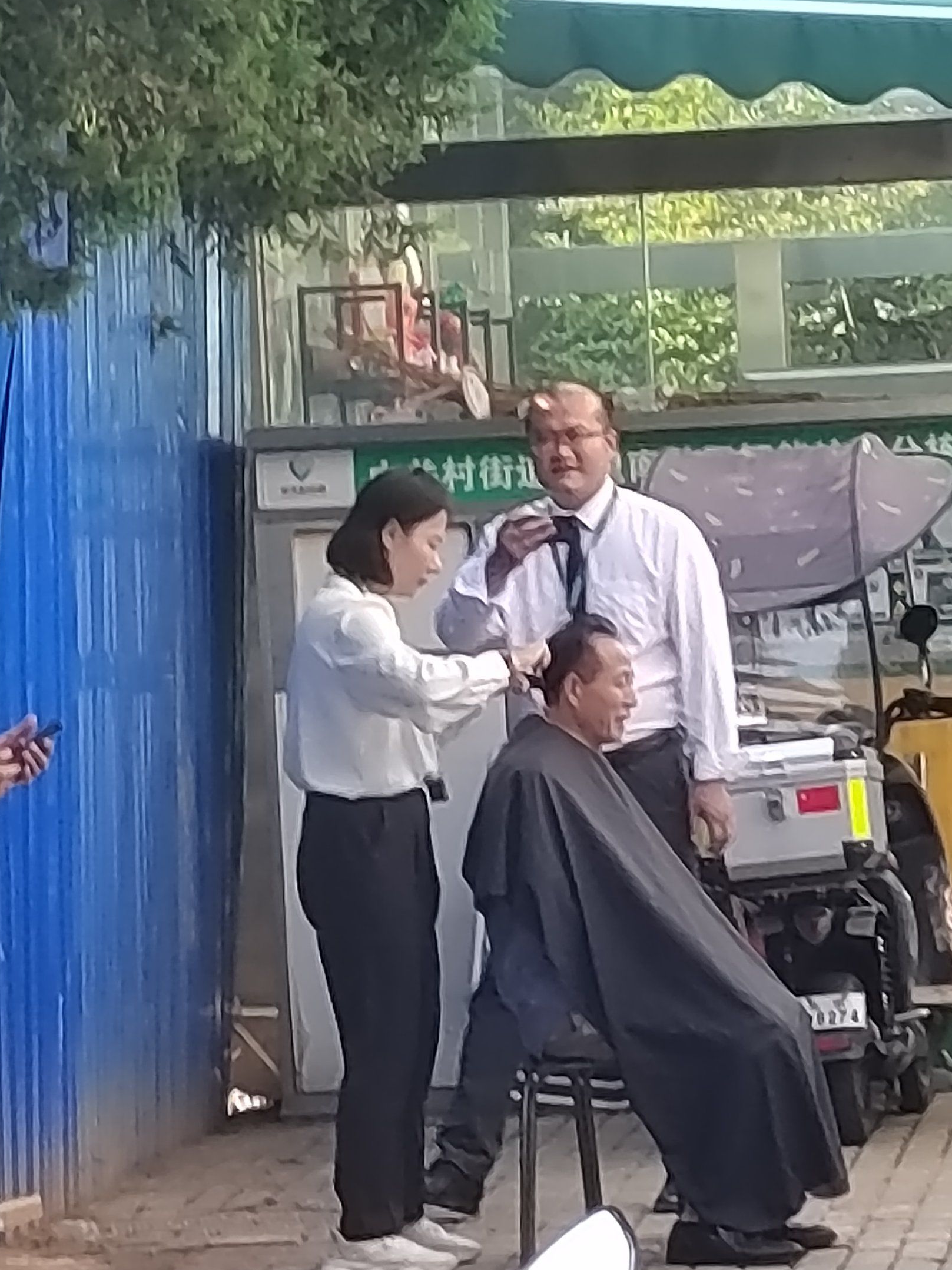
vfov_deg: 7.9
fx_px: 9243
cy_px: 786
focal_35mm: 252
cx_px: 514
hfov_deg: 5.9
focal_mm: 5.52
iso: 566
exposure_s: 1/667
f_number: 1.9
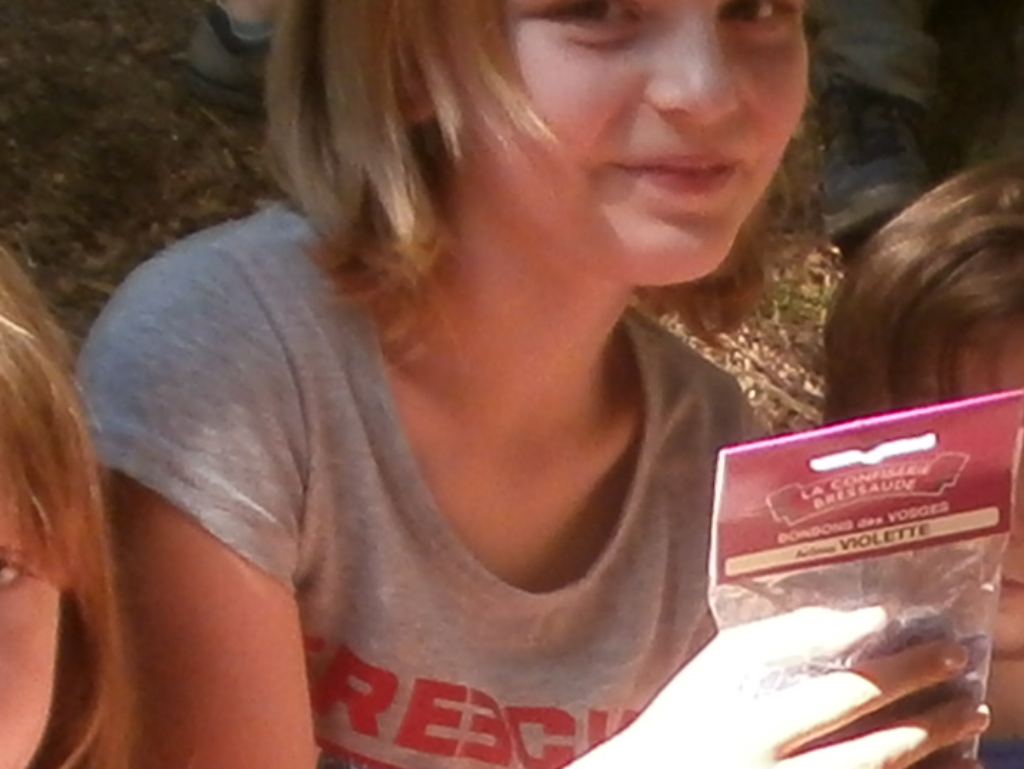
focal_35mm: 150
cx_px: 1638
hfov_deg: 12.4
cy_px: 1242
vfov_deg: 9.5
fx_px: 4439
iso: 100
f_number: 2.9
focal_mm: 4.8
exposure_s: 1/200
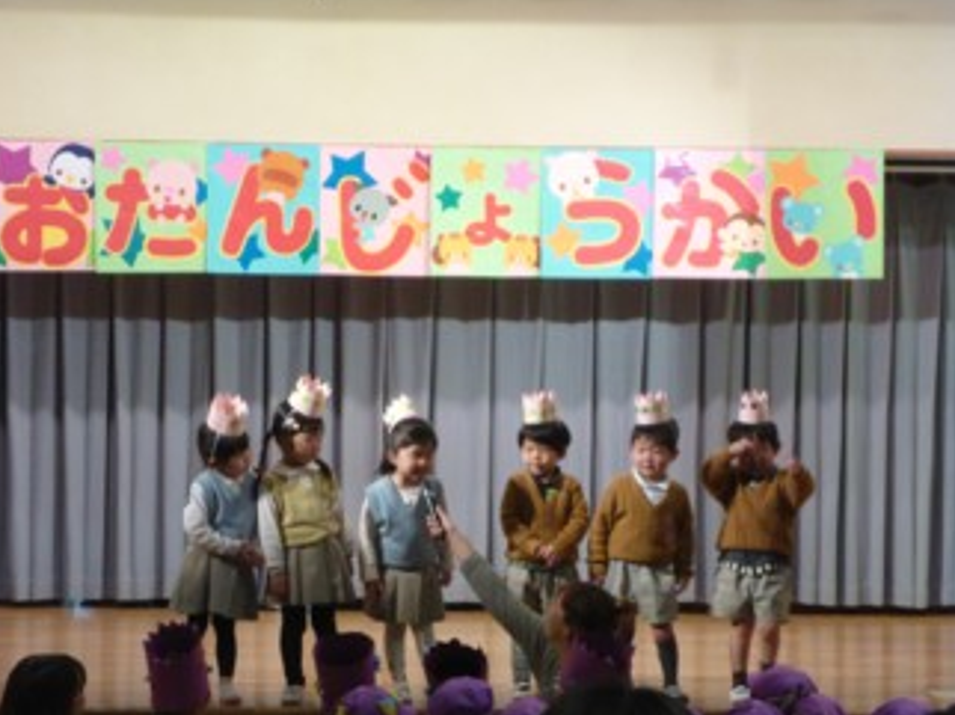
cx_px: 442
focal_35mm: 101
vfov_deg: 14.6
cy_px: 374
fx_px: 2784
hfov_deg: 19.5
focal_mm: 16.6
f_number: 5.7
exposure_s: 1/25
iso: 800
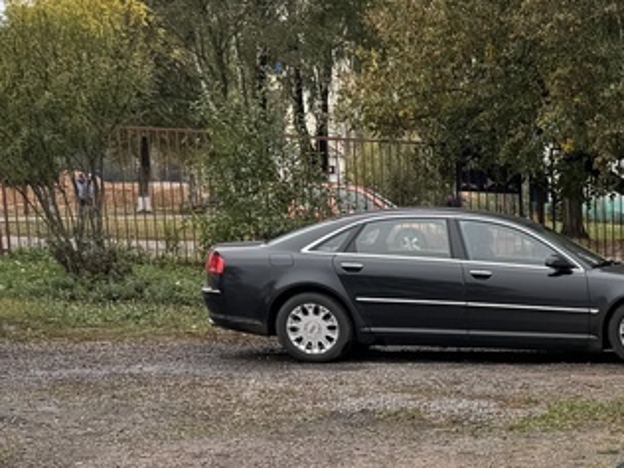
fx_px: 1640
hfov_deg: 18.5
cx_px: 995
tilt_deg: -12.3
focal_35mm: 91
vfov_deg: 15.3
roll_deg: -1.9
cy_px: 650
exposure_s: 1/147
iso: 64
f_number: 1.78
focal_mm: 6.76
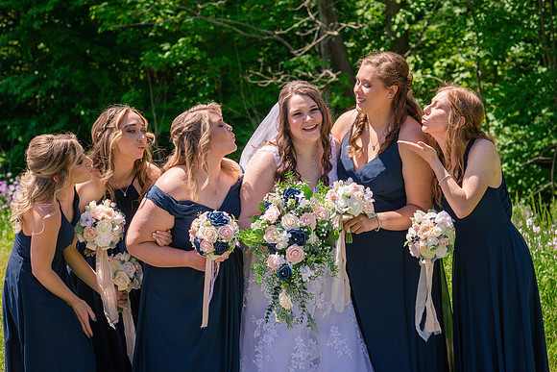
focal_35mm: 93
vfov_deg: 14.7
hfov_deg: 21.9
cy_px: 203
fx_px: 1439
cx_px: 305
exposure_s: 1/800
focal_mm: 85
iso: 200
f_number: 5
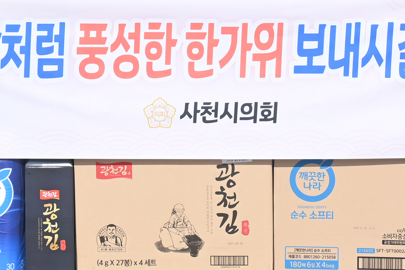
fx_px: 776
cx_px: 231
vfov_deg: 19.1
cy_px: -9
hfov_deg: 29.2
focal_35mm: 69
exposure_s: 1/320
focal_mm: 32
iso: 125
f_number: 9
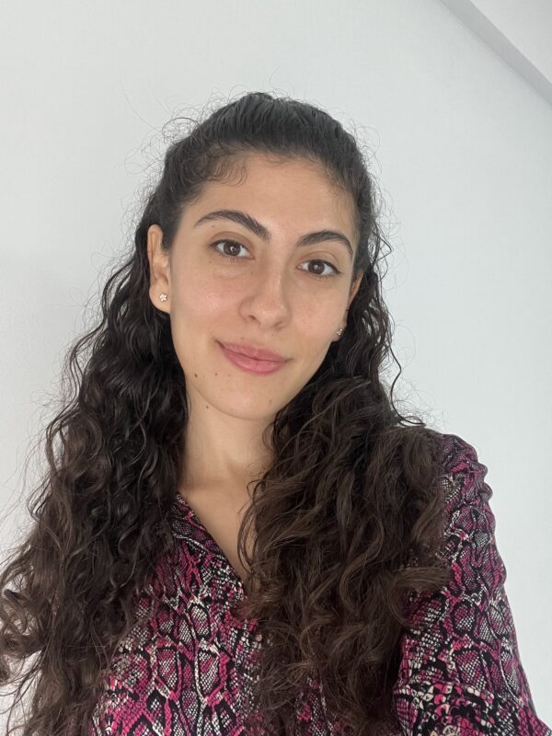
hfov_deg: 46.8
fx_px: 638
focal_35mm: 30
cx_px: 276
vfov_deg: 60.0
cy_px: 368
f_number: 2.2
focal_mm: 2.71
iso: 200
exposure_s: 1/60
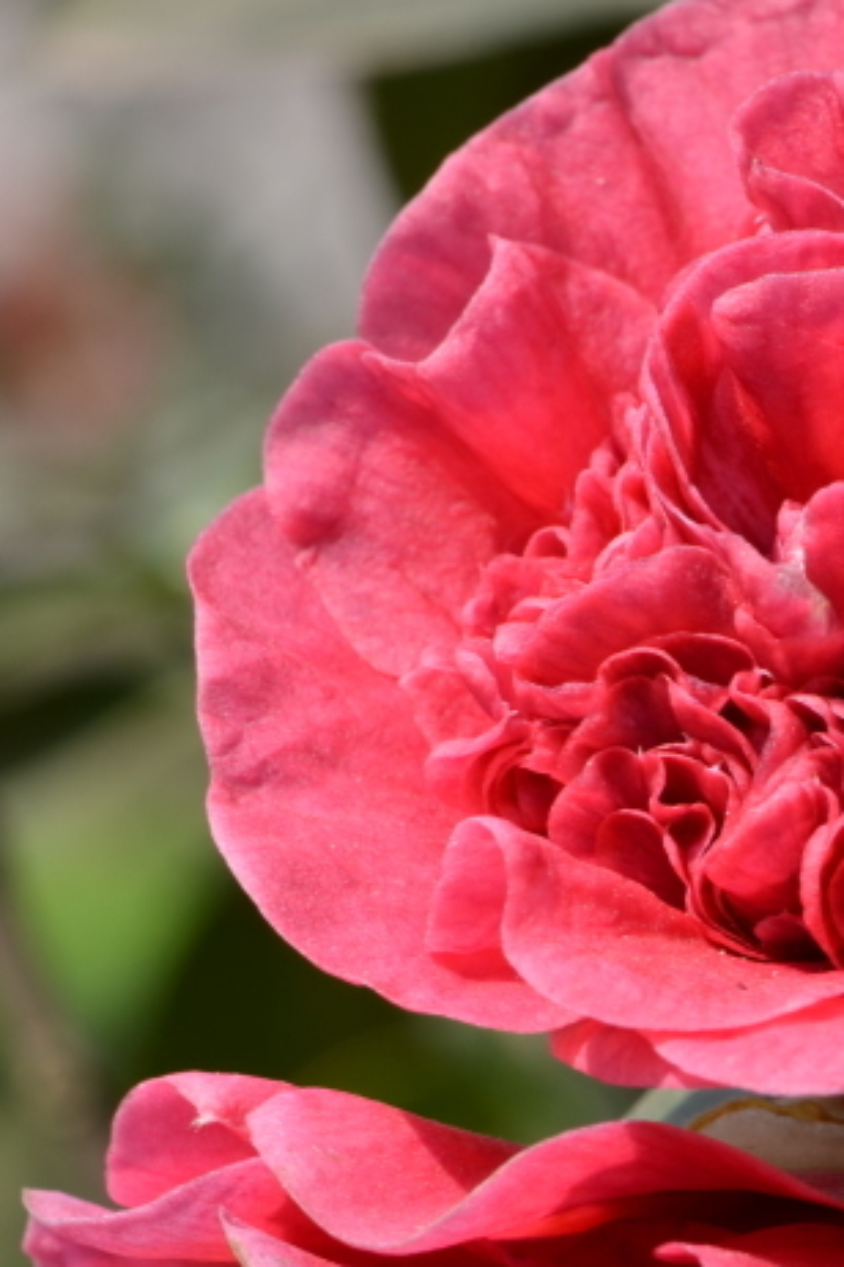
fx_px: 9920
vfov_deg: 7.3
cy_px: 568
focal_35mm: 282
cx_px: 904
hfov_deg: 4.9
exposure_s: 1/100
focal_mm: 85
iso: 100
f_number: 13
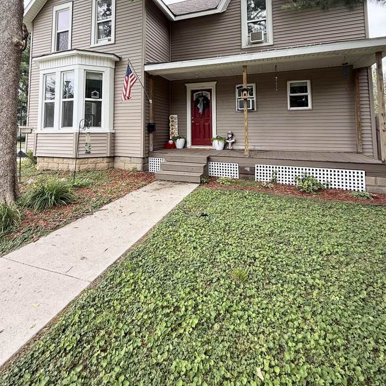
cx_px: 185
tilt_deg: +4.9
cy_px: 117
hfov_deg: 80.7
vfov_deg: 77.1
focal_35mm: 18
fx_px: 227
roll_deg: -0.3
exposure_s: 1/277
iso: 50
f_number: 2.2
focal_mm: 2.22
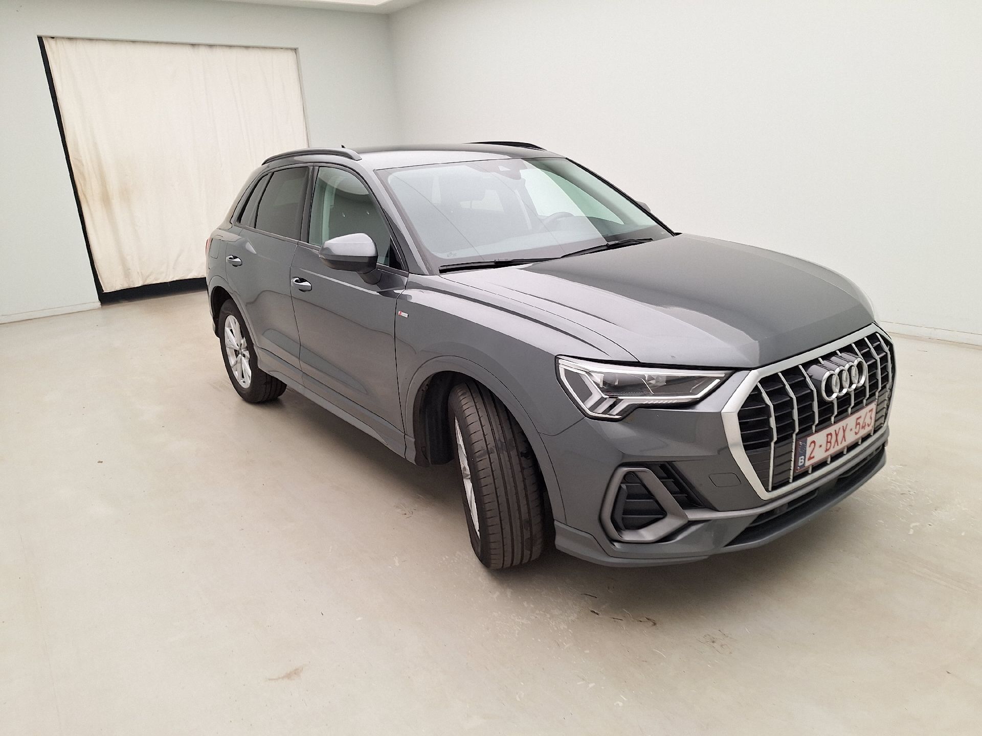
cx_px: 491
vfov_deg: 58.9
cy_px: 368
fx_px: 652
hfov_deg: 73.9
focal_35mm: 23
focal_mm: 5.54
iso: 50
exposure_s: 1/100
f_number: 1.8
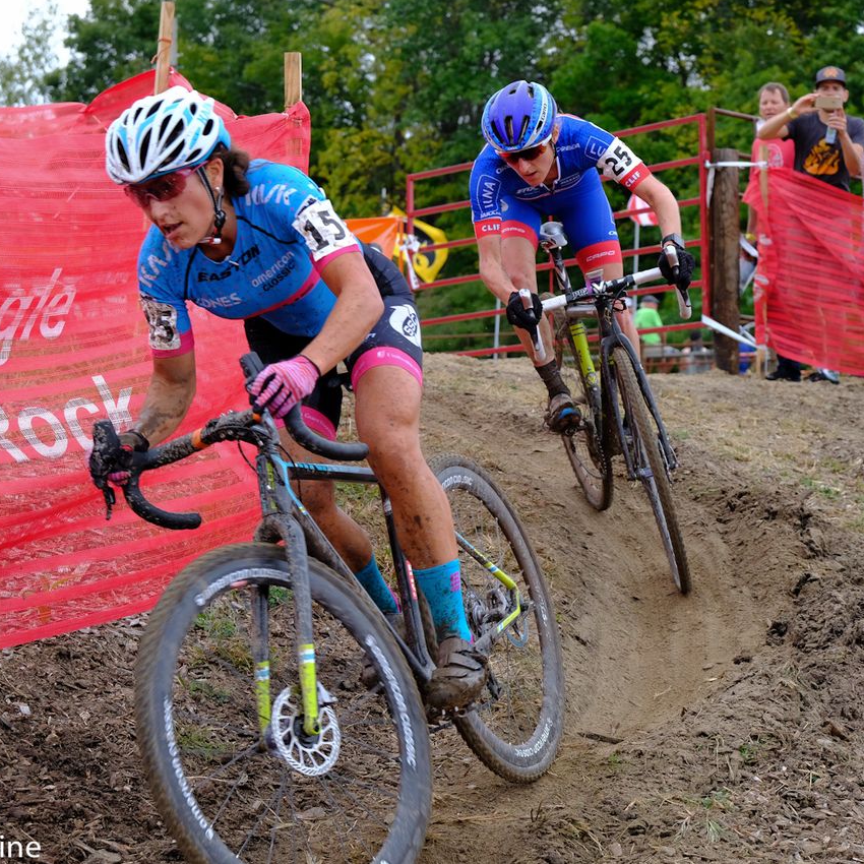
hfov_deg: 18.1
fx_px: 2711
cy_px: 430
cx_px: 442
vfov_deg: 18.1
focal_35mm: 96
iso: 1250
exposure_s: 1/640
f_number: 5
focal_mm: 50
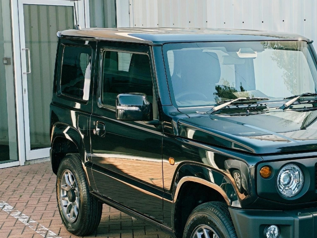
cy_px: 145
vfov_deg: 16.8
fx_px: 806
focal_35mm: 88
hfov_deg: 22.0
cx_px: 240
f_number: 1.9
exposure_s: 1/100
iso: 50
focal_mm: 6.12
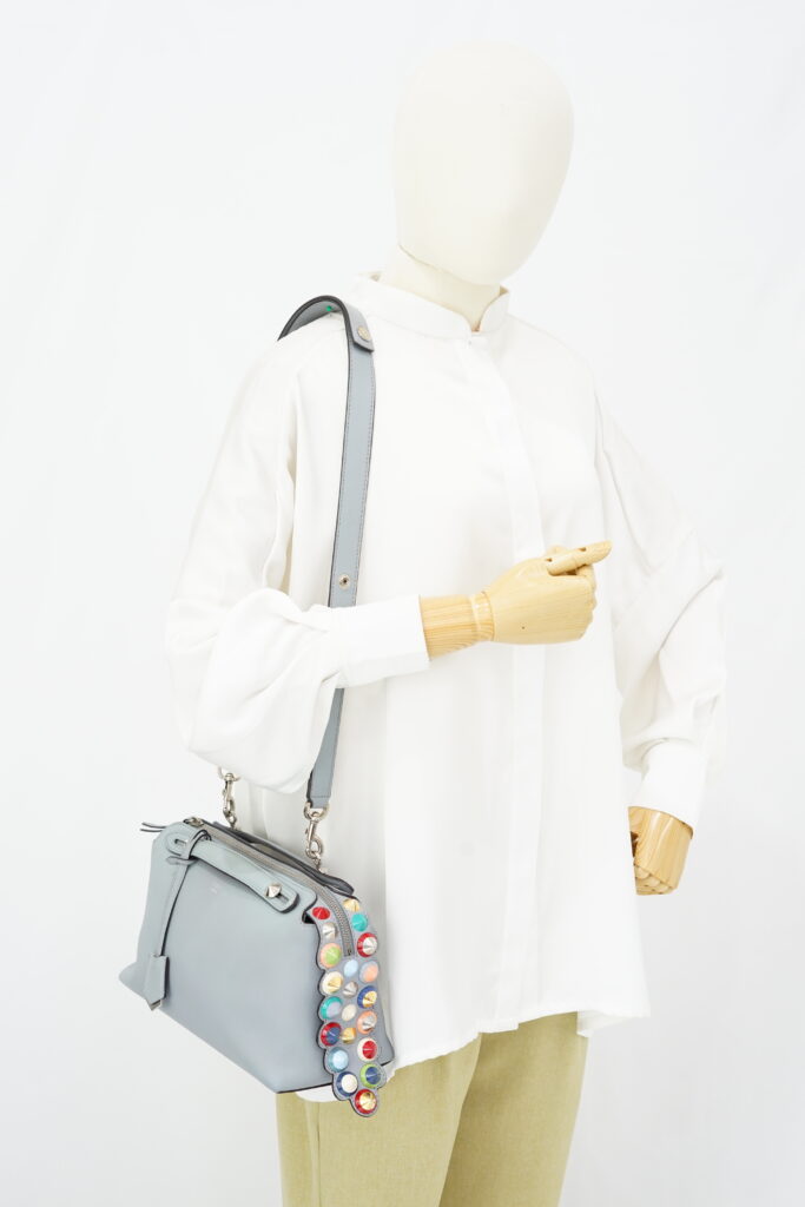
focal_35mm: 50
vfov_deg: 39.6
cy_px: 604
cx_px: 402
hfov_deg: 27.0
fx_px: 1676
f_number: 6.3
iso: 640
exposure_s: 1/8
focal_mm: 50
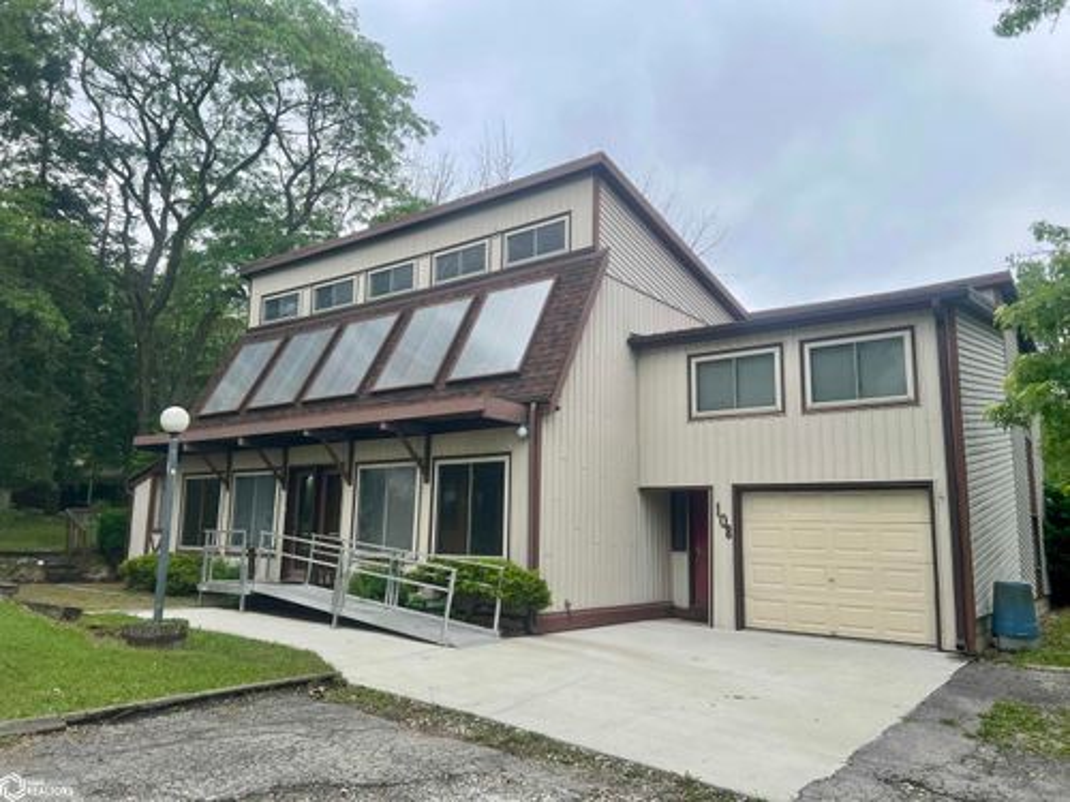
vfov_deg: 53.1
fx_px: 804
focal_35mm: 26
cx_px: 535
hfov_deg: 67.3
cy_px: 401
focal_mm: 5.7
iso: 50
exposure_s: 1/2008
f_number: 1.5
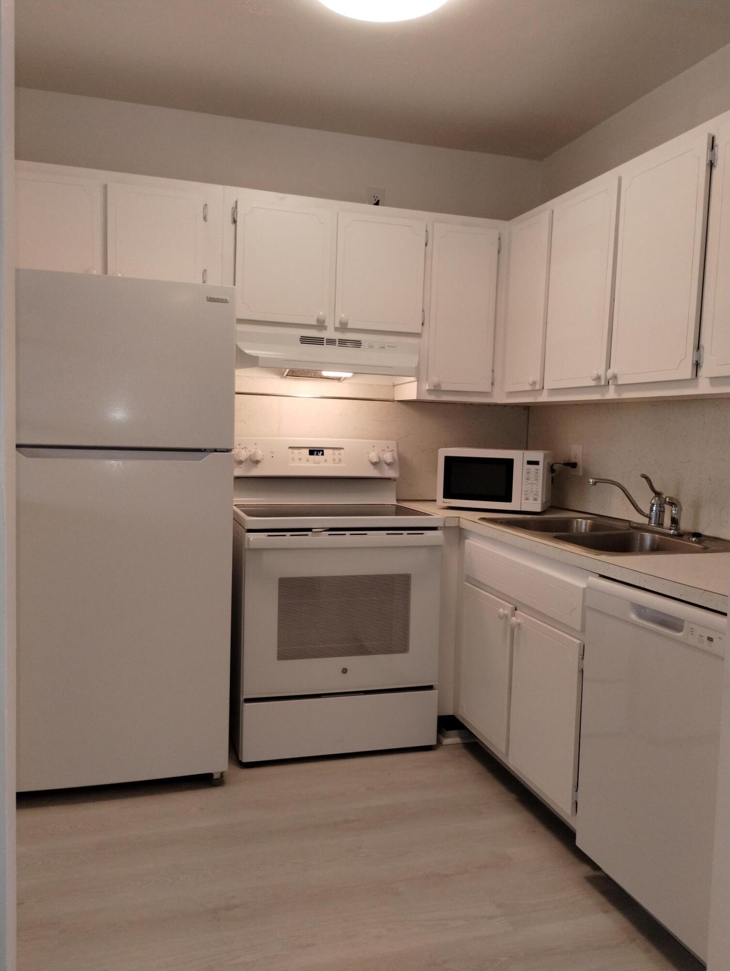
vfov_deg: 63.4
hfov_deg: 49.8
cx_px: 365
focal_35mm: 28
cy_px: 486
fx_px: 786
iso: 400
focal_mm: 4.27
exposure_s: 1/78.6
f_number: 1.8
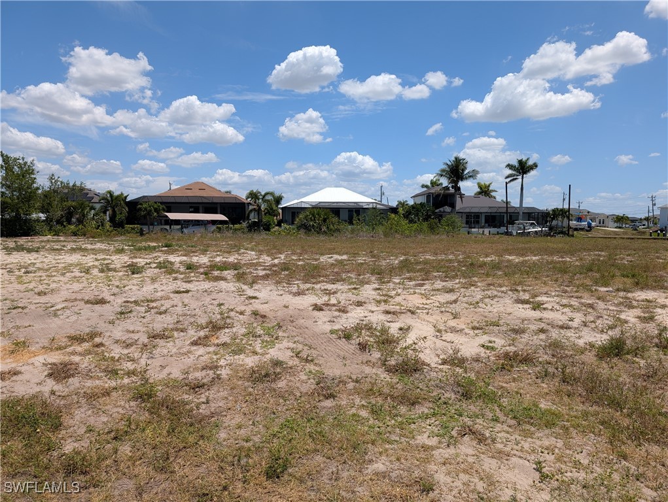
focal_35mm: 24
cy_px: 251
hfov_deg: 71.5
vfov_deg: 56.9
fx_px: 464
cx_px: 334
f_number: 1.68
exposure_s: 1/2146
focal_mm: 6.9
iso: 22
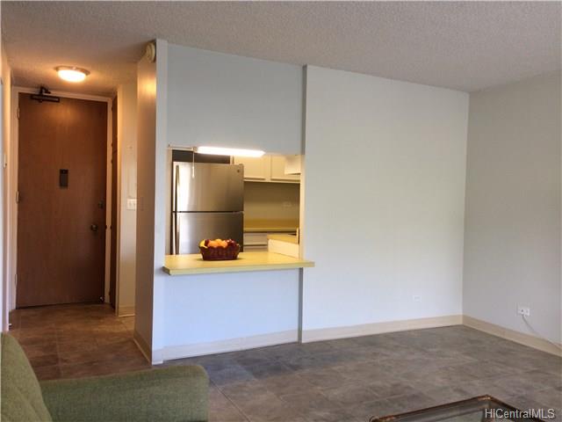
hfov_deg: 61.7
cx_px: 281
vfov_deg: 48.2
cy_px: 211
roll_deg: -0.3
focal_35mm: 29
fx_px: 471
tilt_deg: -0.5
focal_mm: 4.15
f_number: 2.2
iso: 40
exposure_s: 1/40
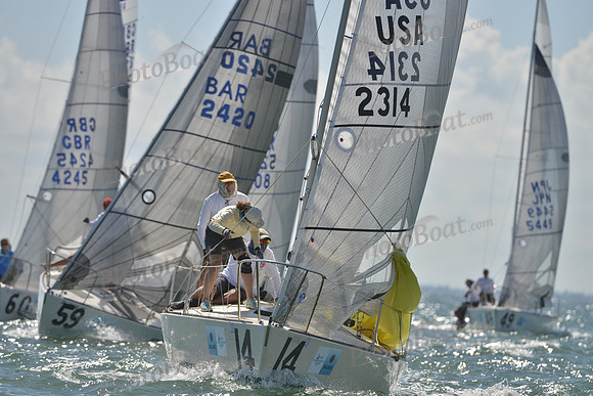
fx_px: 6590
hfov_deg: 5.2
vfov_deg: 3.4
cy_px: 198
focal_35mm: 400
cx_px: 296
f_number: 6.3
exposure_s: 1/1600
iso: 200
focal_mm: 400
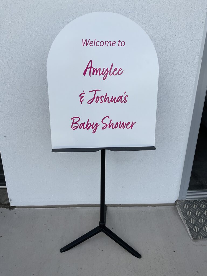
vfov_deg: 61.7
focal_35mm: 29
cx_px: 104
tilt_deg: -23.6
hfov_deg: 48.2
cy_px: 138
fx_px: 231
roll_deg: +0.1
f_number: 1.8
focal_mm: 3
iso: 16
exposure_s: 1/1250
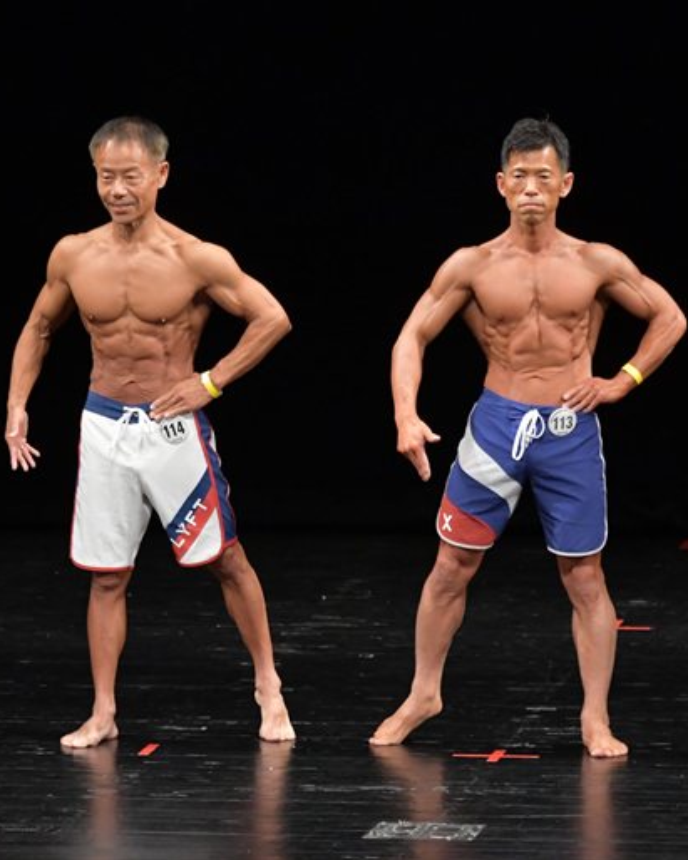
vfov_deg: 5.4
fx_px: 9191
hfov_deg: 4.3
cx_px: 173
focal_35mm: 361
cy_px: 430
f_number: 5.6
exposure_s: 1/400
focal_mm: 170
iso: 3200
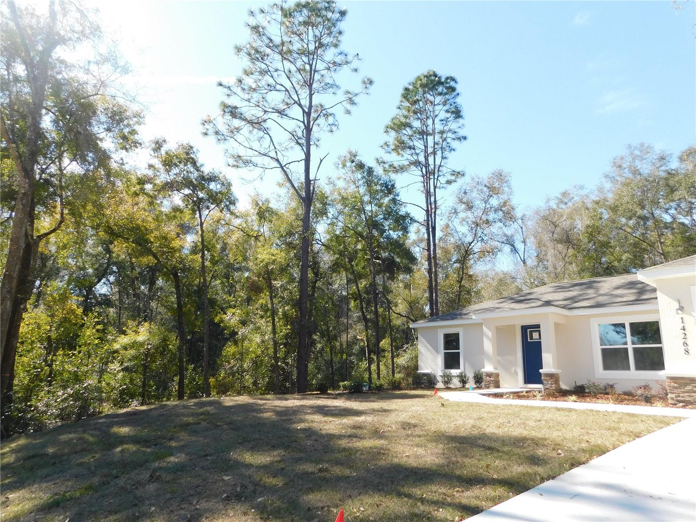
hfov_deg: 73.9
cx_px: 348
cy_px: 261
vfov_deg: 58.9
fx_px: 462
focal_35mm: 23
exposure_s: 1/500
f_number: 3
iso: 125
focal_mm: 4
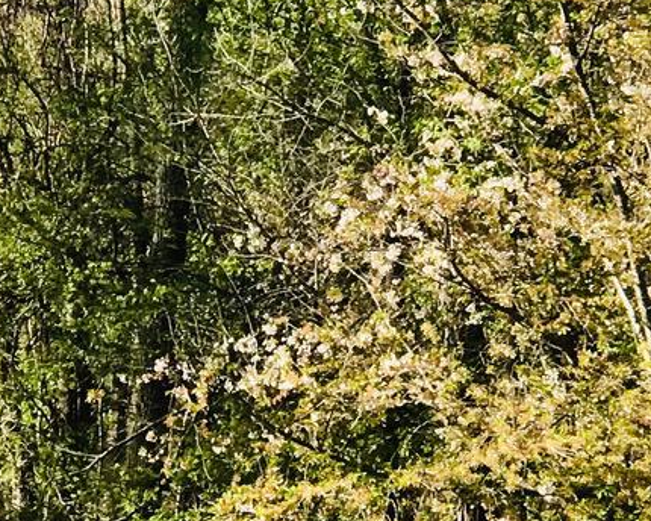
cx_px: 197
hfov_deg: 7.3
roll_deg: -1.8
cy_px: 341
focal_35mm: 265
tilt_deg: -1.2
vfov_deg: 5.8
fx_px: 5106
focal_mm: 6.6
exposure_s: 1/267
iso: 20
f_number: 2.8
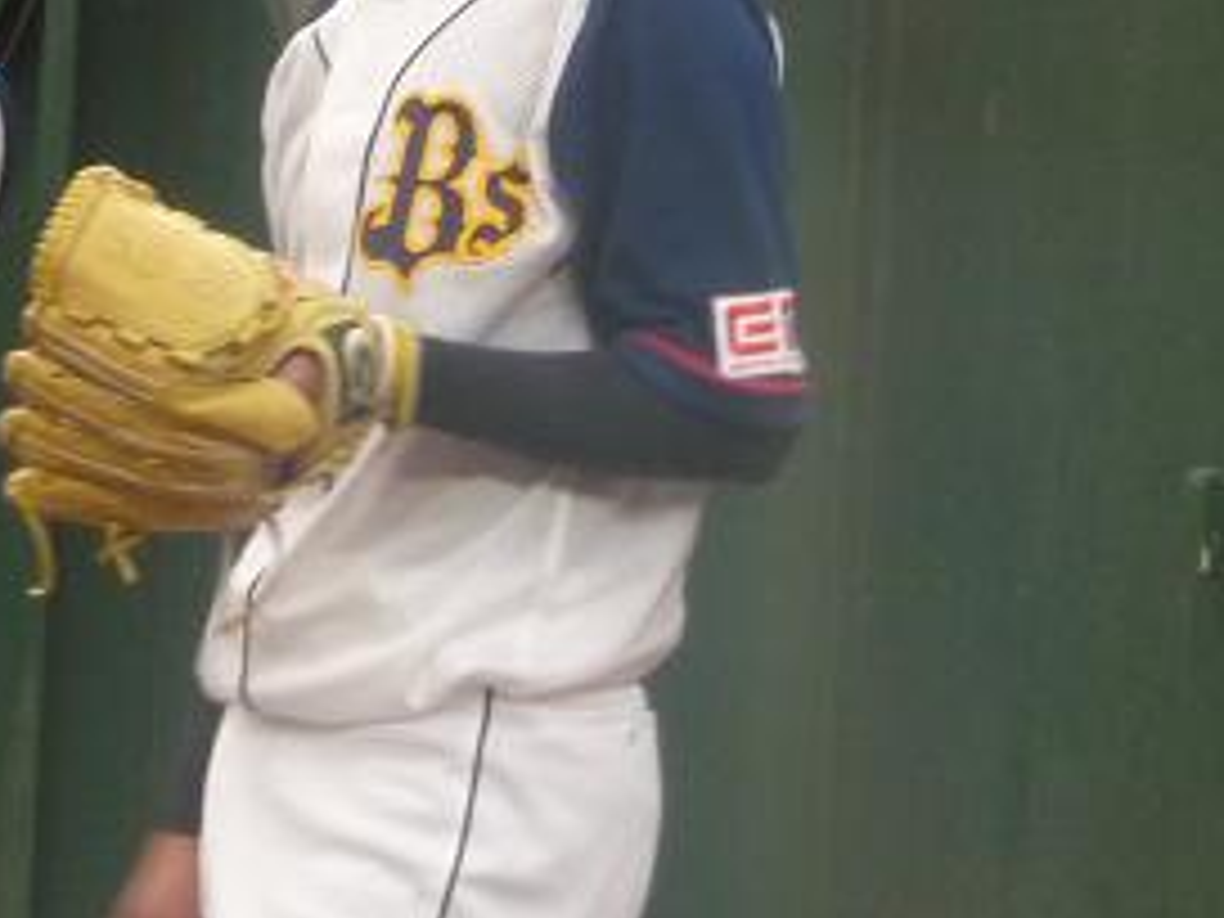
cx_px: 225
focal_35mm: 483
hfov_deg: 4.1
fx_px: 17079
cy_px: 279
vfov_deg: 3.1
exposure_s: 1/80
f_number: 4.8
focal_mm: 32.3
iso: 250
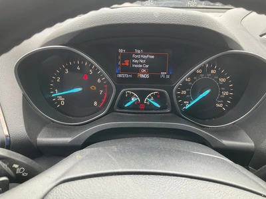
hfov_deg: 61.7
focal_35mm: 29
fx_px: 223
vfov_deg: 48.2
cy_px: 100
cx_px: 133
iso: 64
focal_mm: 3
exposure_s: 1/88
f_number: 1.8
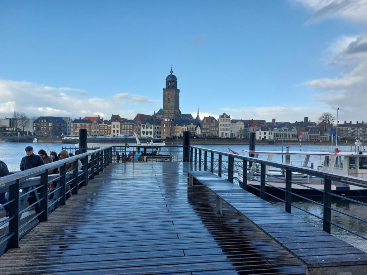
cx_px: 184
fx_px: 265
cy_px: 138
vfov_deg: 54.9
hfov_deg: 69.4
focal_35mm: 25
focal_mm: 5.23
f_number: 1.8
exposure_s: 1/313
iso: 25
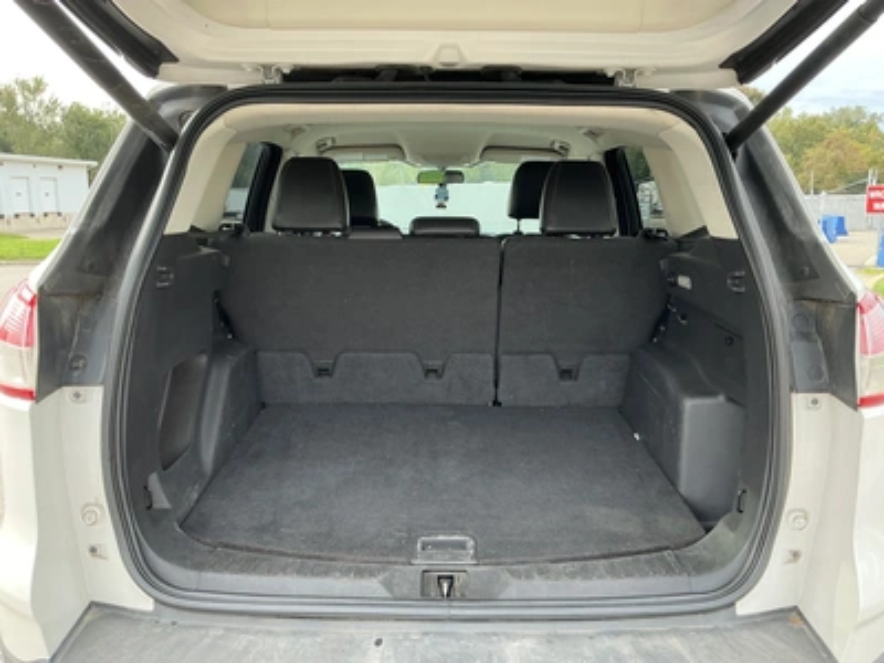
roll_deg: +1.1
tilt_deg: -10.8
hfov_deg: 63.4
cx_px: 442
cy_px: 332
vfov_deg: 49.7
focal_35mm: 28
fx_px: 715
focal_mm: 3
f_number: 1.8
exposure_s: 1/122
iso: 40
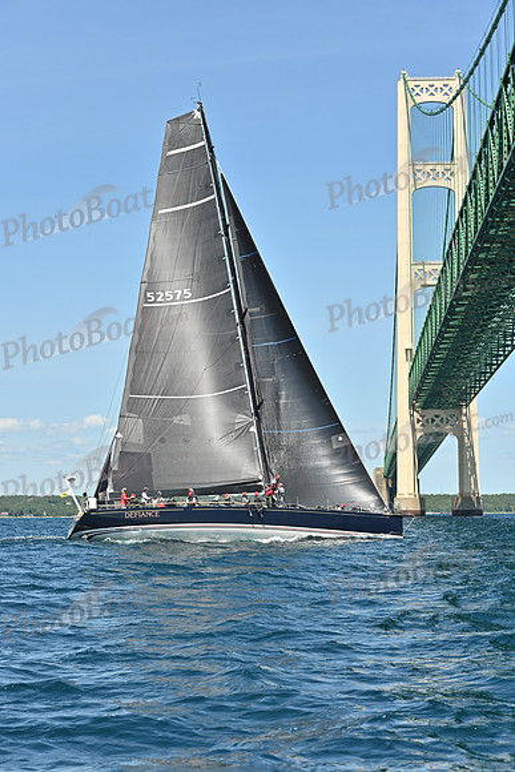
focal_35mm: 80
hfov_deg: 17.1
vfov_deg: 25.4
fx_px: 1716
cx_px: 258
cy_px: 386
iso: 320
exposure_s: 1/1000
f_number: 8
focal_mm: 80
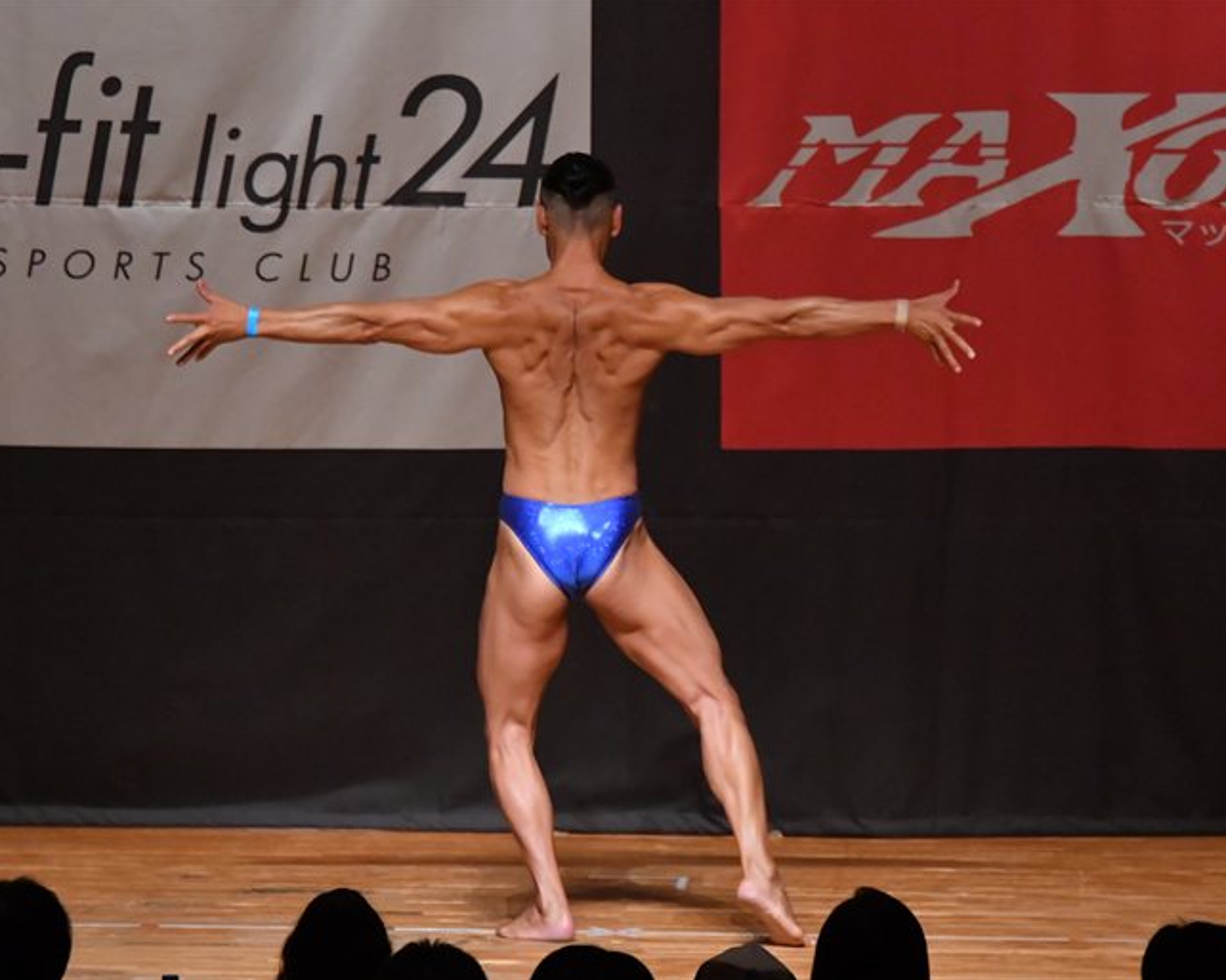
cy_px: 489
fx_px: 10482
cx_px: 641
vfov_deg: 5.4
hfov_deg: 6.7
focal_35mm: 289
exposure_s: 1/400
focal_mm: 170
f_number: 5.6
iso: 8000
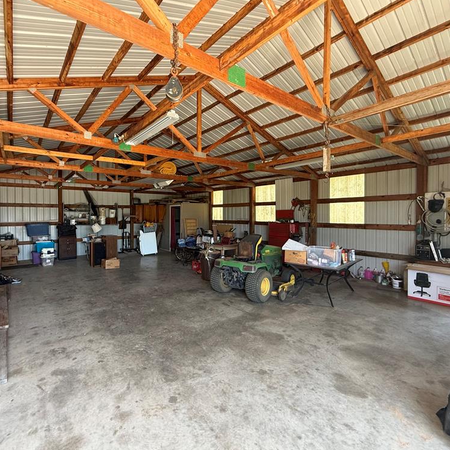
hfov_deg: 83.4
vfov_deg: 84.0
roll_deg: -0.4
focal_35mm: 17
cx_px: 192
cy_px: 220
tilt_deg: -0.6
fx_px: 250
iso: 200
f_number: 2.2
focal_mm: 2.22
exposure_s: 1/99
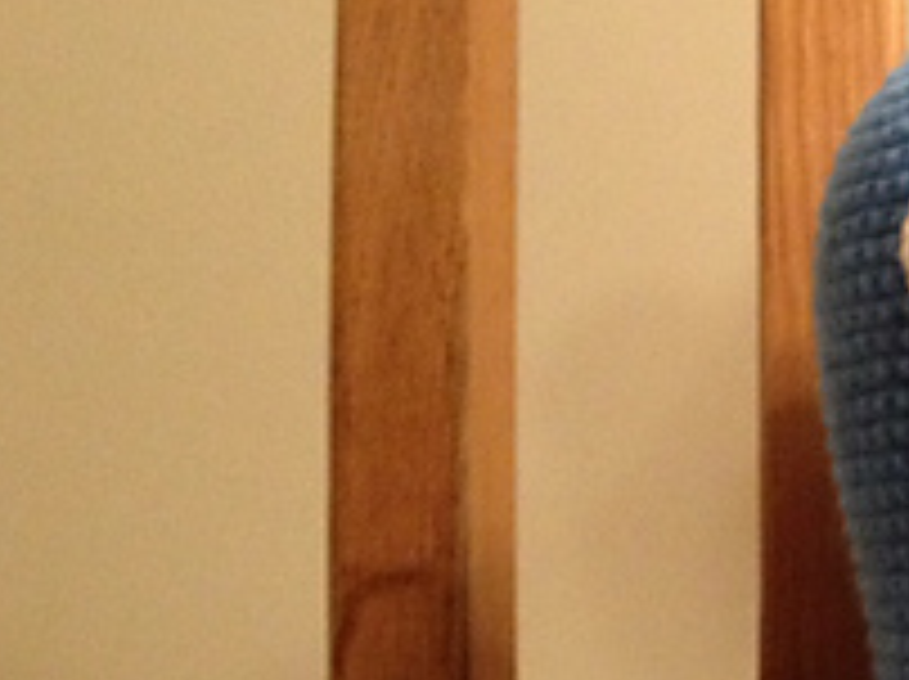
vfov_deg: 13.3
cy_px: 500
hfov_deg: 16.4
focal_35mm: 111
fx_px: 2911
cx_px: 1310
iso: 400
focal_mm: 4.28
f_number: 2.4
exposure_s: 1/17
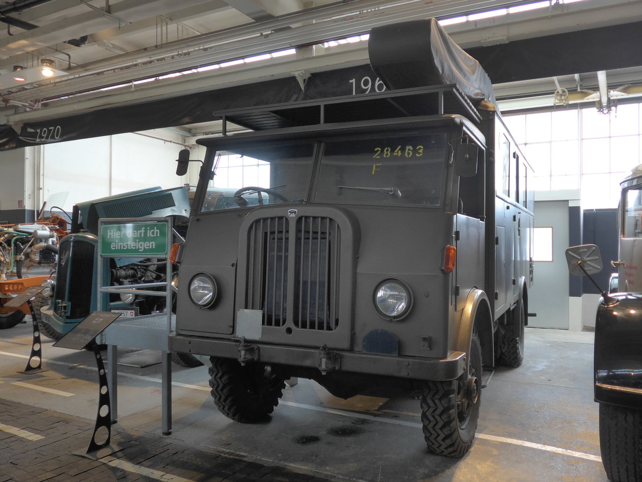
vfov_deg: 48.2
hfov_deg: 61.7
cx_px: 321
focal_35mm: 29
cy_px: 241
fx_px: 538
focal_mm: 6
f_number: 2
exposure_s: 1/80
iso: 400
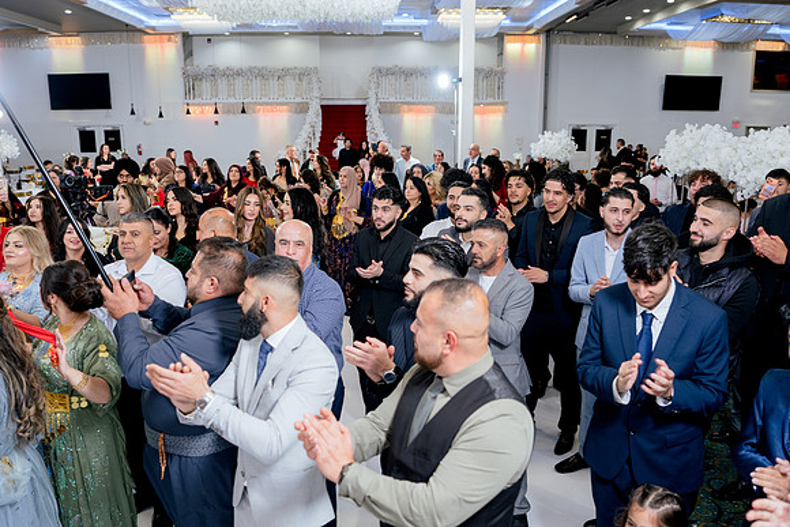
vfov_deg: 46.4
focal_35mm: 28
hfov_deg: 65.5
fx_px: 615
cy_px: 264
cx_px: 395
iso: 800
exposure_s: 1/160
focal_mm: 28
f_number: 2.8
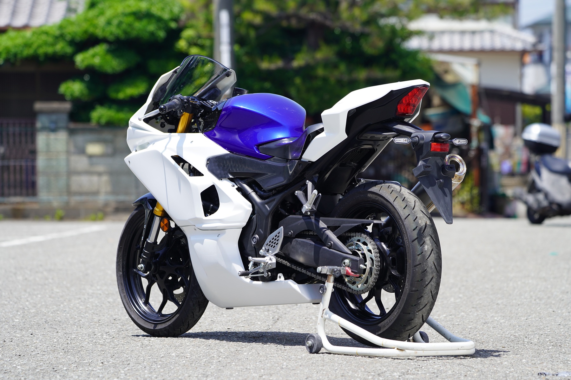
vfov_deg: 6.9
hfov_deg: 10.3
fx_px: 3172
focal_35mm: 200
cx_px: 286
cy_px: 190
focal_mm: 200
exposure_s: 1/250
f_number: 6.3
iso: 100
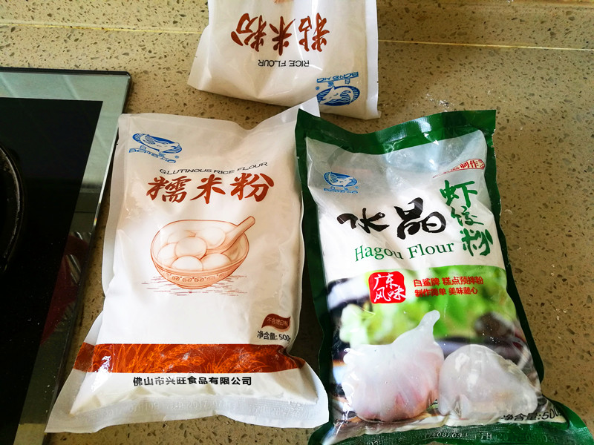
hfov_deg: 65.3
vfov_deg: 51.4
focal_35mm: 27
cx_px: 297
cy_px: 222
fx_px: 463
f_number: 2.2
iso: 200
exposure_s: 1/50
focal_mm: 4.5
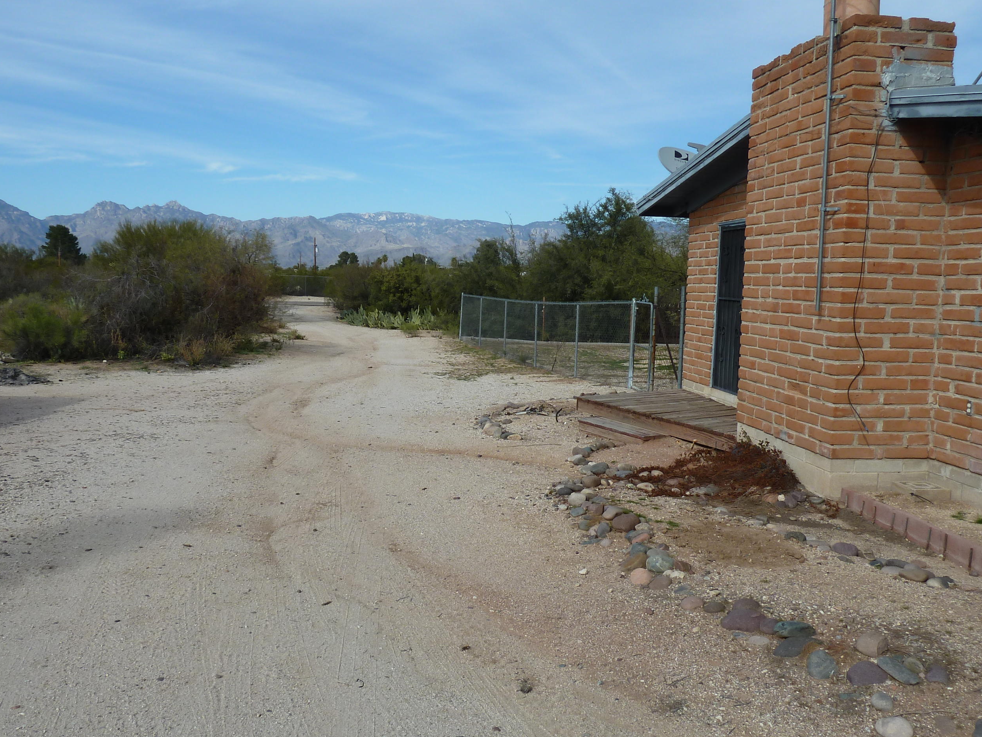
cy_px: 372
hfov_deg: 59.9
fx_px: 851
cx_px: 460
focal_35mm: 30
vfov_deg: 46.8
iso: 80
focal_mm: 4.1
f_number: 4.5
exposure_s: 1/500
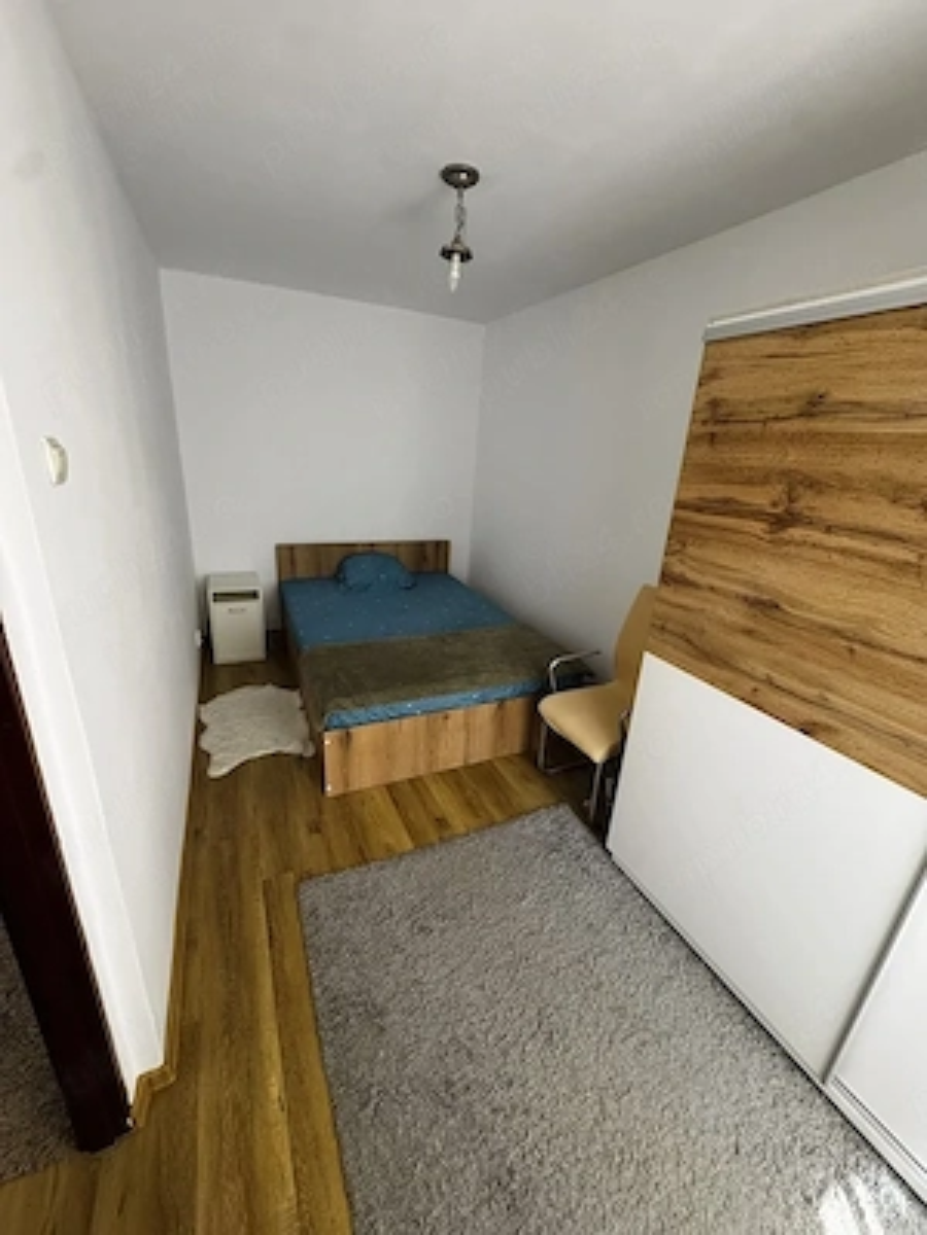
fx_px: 500
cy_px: 618
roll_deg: -4.2
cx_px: 464
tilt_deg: -19.1
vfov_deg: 102.1
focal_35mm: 14
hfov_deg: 85.7
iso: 320
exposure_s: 1/60
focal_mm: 2.22
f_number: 2.2
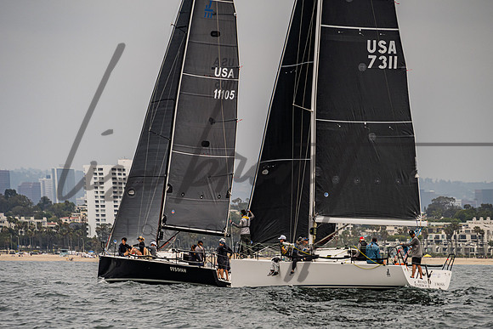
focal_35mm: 269
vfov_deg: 5.1
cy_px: 217
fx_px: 3678
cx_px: 248
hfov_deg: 7.7
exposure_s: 1/1600
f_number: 6.3
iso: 250
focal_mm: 200
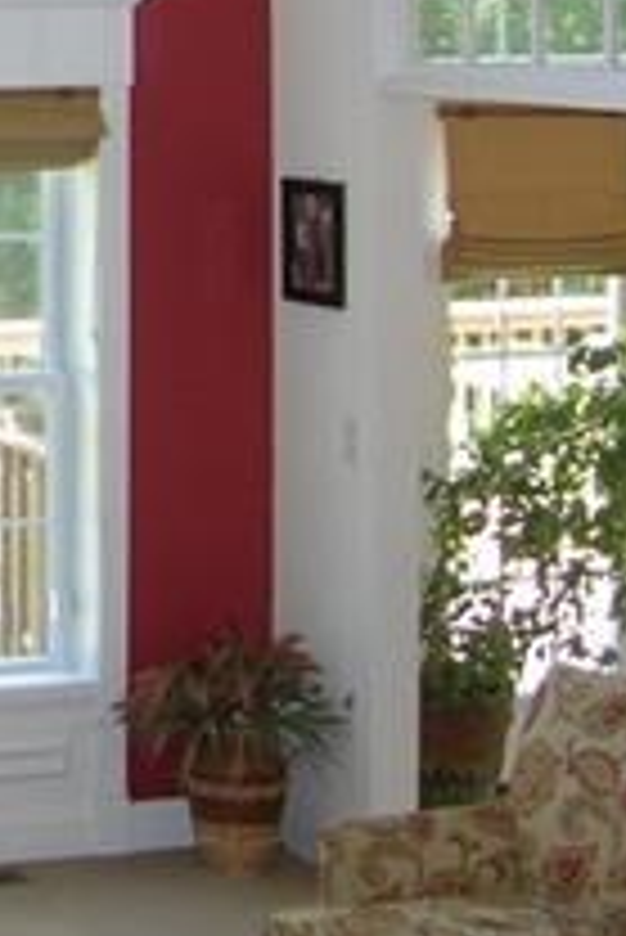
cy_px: -58
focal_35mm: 112
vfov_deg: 17.7
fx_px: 2916
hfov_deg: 11.1
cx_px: -621
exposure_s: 1/30
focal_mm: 8.9
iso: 100
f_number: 2.8
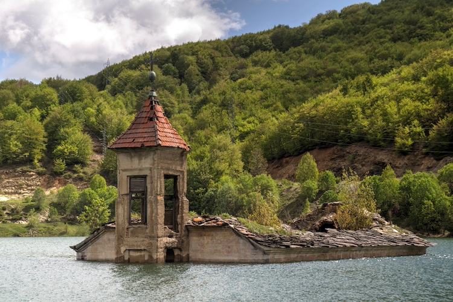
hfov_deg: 27.0
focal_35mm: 75
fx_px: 943
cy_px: 151
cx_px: 226
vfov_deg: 18.2
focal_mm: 50
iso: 200
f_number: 4.5
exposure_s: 1/800
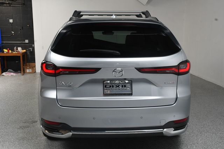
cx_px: 112
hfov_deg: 43.6
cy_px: 74
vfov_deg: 29.8
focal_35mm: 45
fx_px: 280
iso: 100
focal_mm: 30
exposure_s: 1/160
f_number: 11
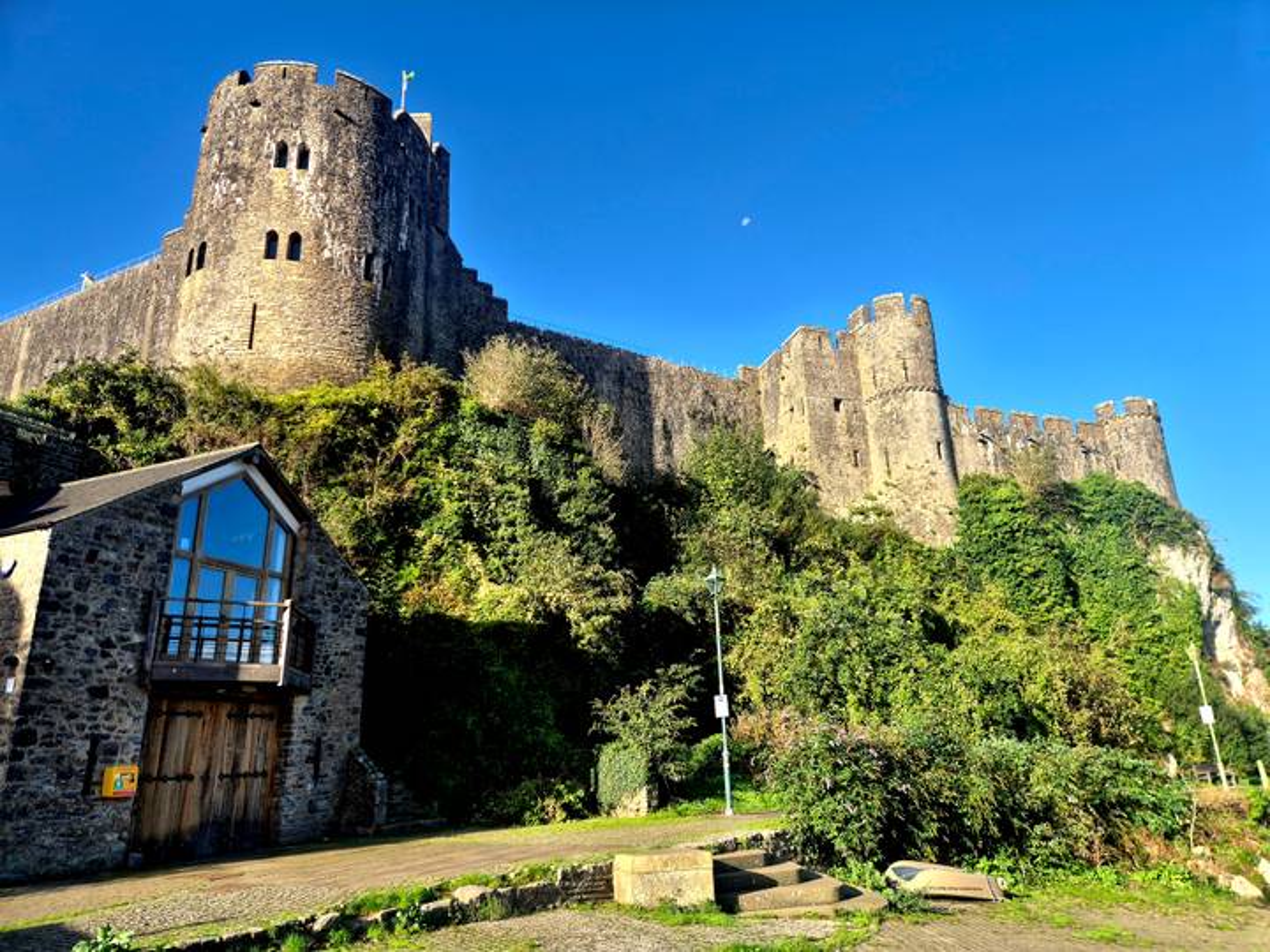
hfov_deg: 73.9
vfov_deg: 58.9
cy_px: 476
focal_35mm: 23
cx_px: 635
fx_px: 844
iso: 25
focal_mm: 5.4
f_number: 1.8
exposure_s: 1/833
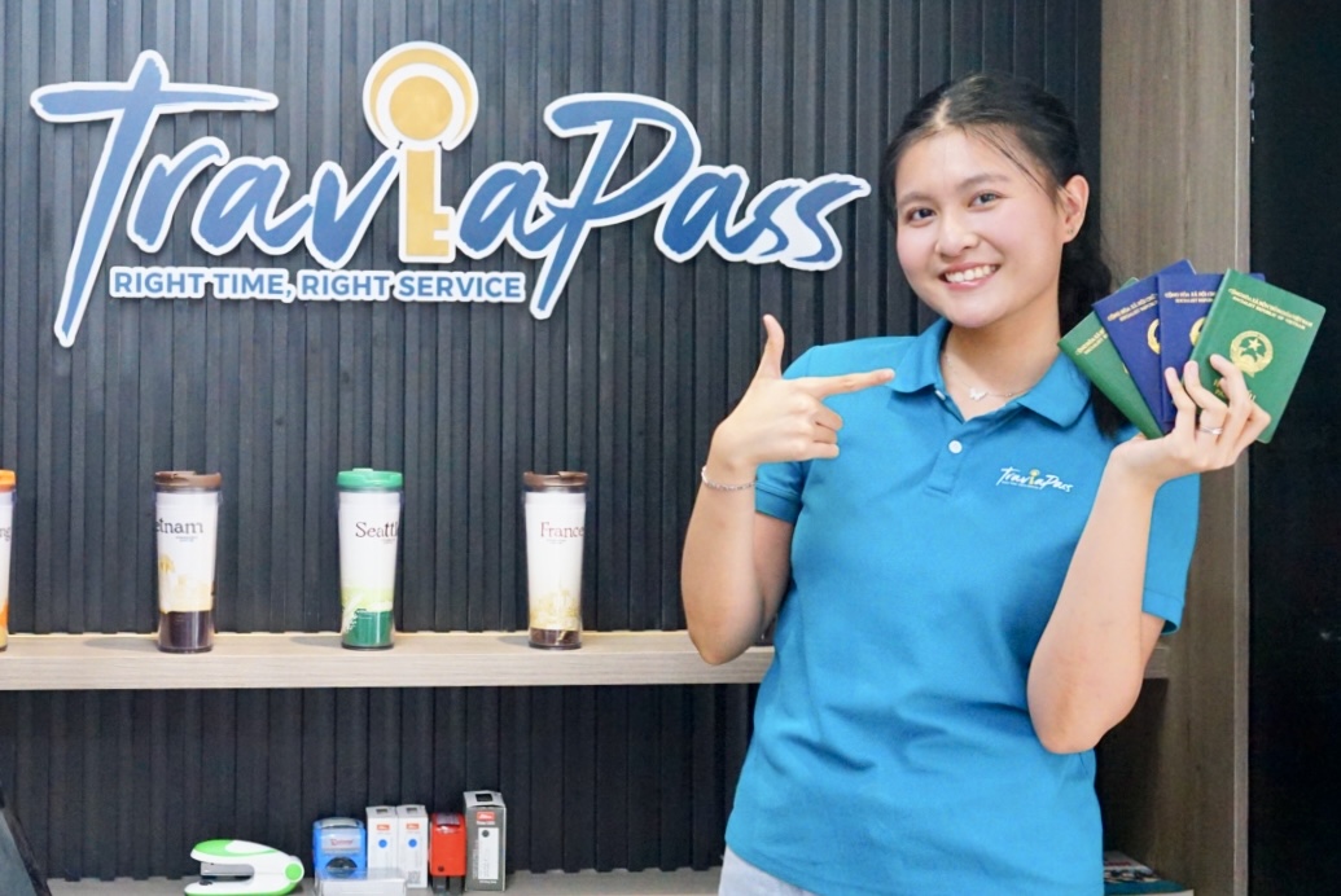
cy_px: 448
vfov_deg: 37.9
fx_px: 1305
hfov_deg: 54.4
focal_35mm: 35
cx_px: 670
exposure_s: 1/200
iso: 6400
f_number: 5.6
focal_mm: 35
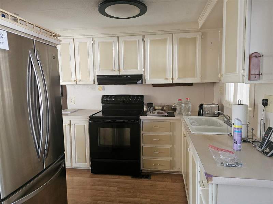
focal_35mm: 23
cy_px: 102
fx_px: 181
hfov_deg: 73.9
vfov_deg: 58.9
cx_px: 136
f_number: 1.7
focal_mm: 6.3
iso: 800
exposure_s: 1/120
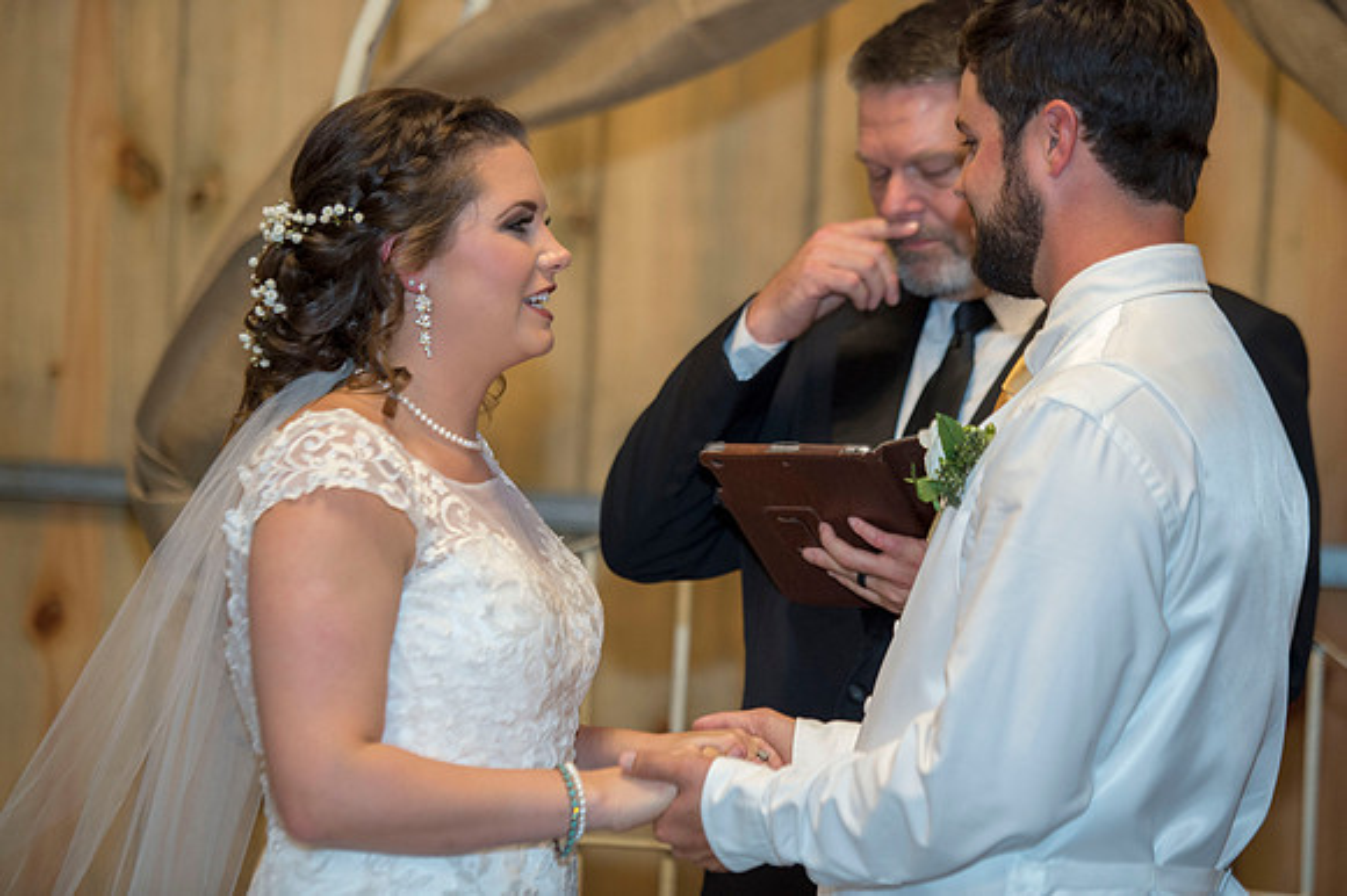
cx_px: 674
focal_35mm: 135
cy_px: 448
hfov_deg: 15.2
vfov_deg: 10.1
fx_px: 5048
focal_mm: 135
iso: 1600
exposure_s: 1/160
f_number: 2.8
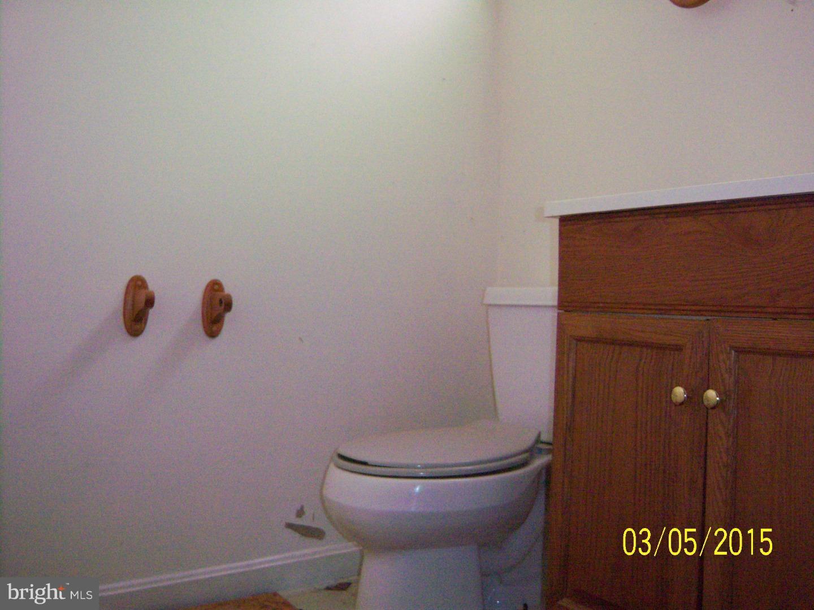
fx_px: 847
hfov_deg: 51.4
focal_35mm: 36
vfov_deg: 39.7
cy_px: 305
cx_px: 407
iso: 800
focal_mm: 7.5
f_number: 2.8
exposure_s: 1/60
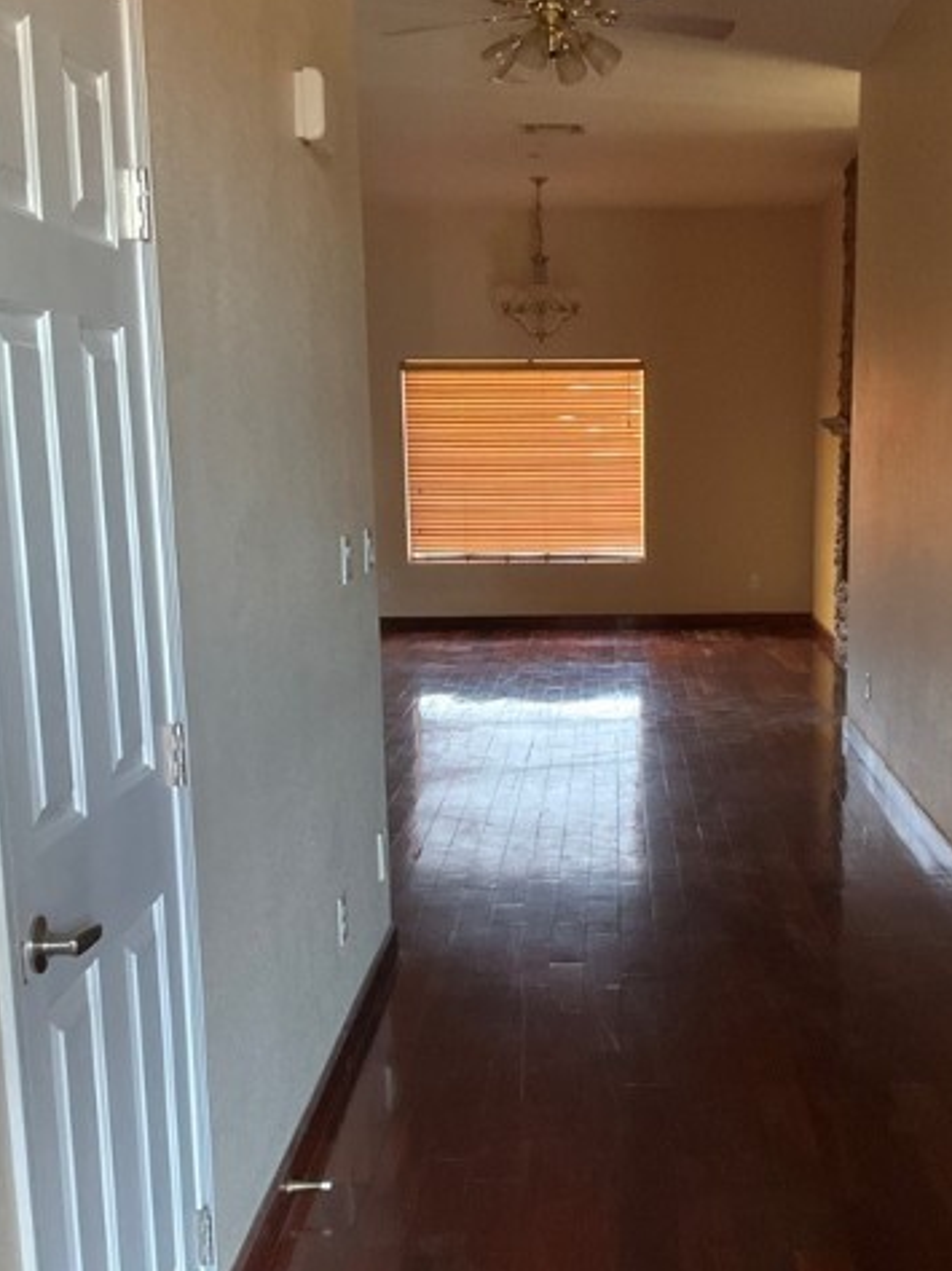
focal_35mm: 47
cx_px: 636
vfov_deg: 40.1
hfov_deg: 30.6
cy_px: 802
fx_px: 1725
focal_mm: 3
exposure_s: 1/48
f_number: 1.8
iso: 320
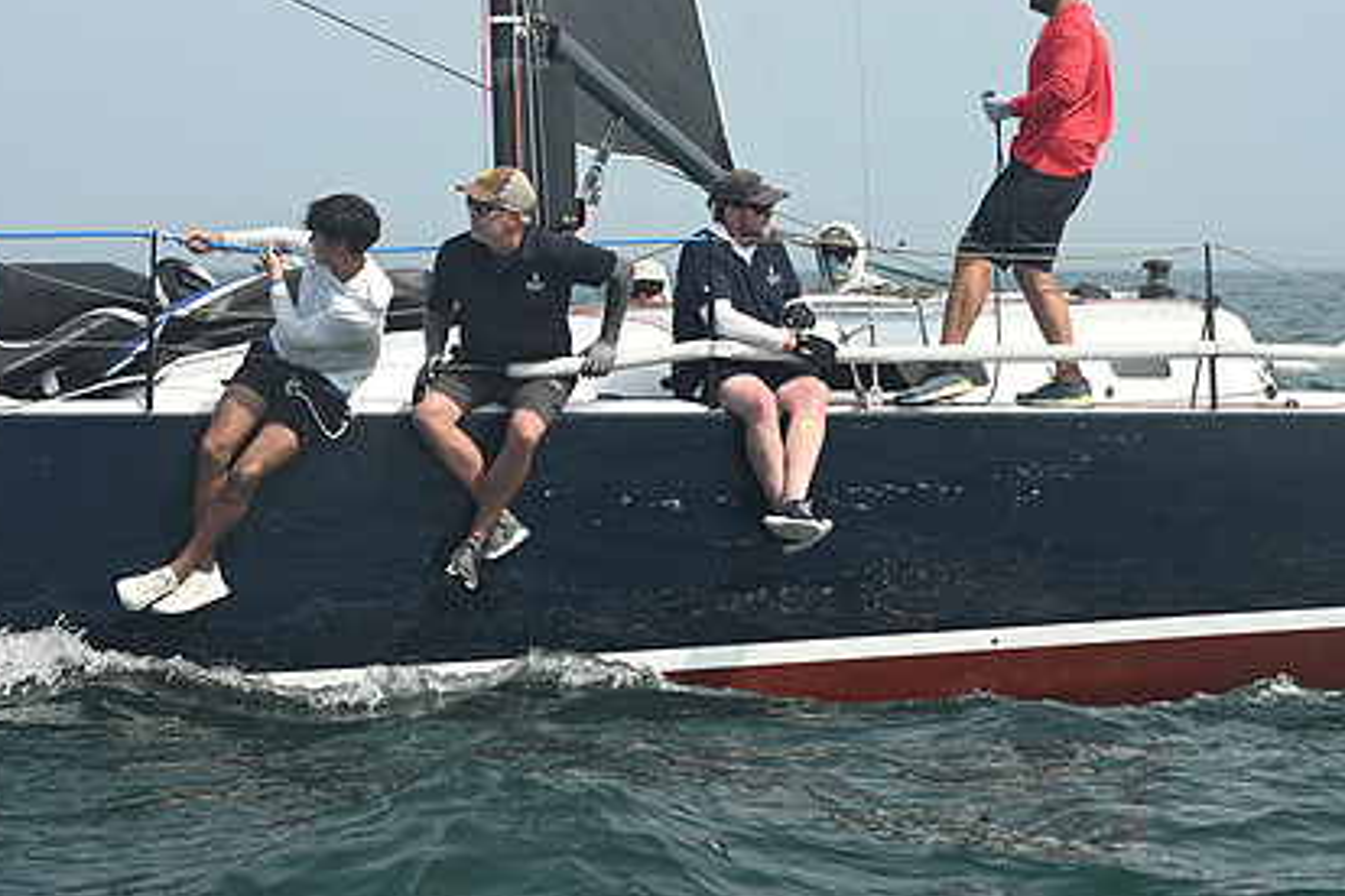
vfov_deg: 12.2
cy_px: 330
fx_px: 4184
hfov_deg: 18.2
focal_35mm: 112
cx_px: 789
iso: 320
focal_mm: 80
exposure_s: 1/1250
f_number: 7.1
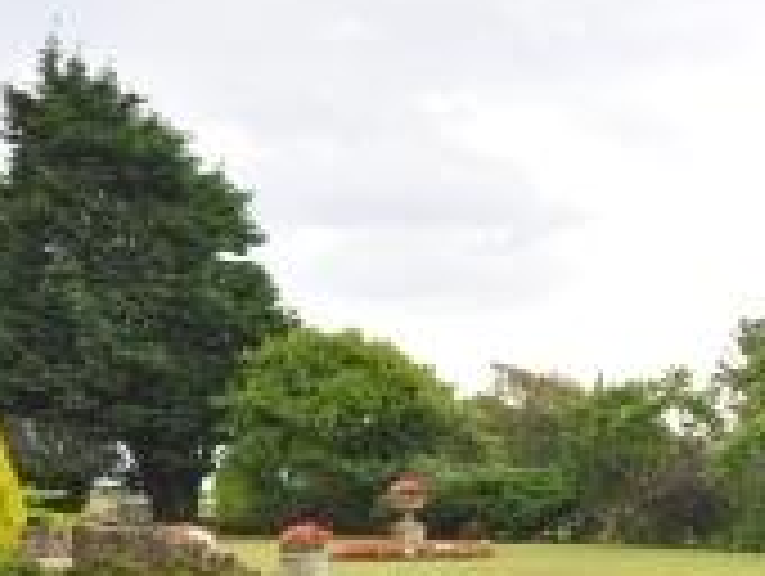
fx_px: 1859
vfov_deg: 17.6
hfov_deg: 20.0
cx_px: 1152
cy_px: 392
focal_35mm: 84
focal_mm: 16
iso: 200
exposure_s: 1/30
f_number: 11
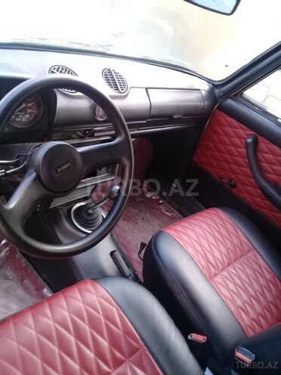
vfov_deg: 58.4
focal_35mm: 31
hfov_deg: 45.4
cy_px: 188
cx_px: 140
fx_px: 336
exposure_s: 1/33
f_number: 2.2
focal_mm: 3.3
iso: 50
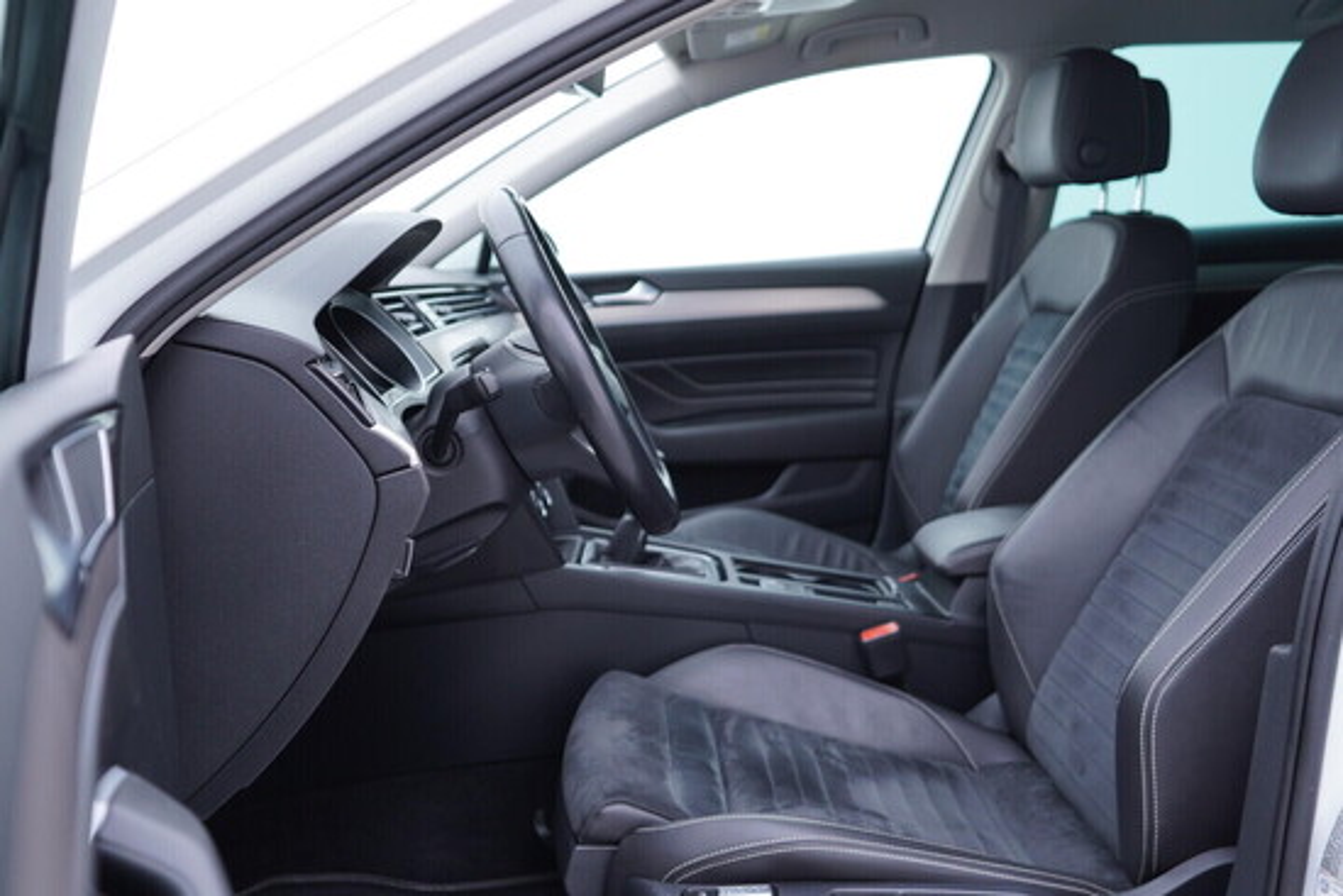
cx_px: 672
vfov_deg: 36.9
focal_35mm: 36
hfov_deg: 53.1
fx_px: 1343
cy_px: 448
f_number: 2.8
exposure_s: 1/40
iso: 160
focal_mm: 24
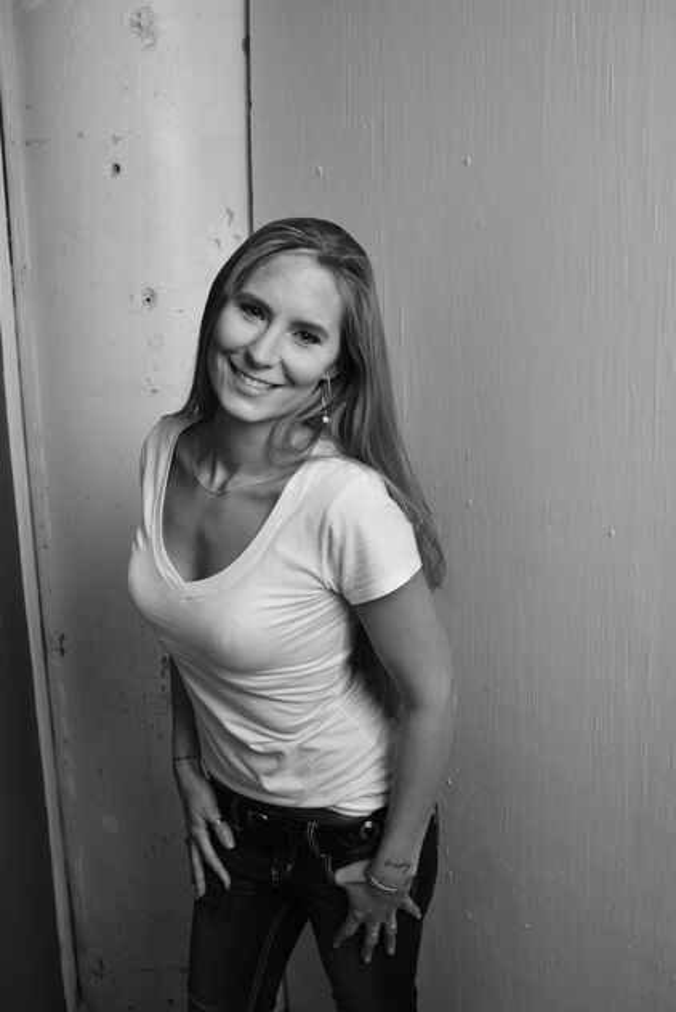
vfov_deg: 54.4
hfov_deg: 37.9
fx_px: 985
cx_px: 338
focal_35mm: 35
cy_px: 506
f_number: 4
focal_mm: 35
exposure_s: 1/40
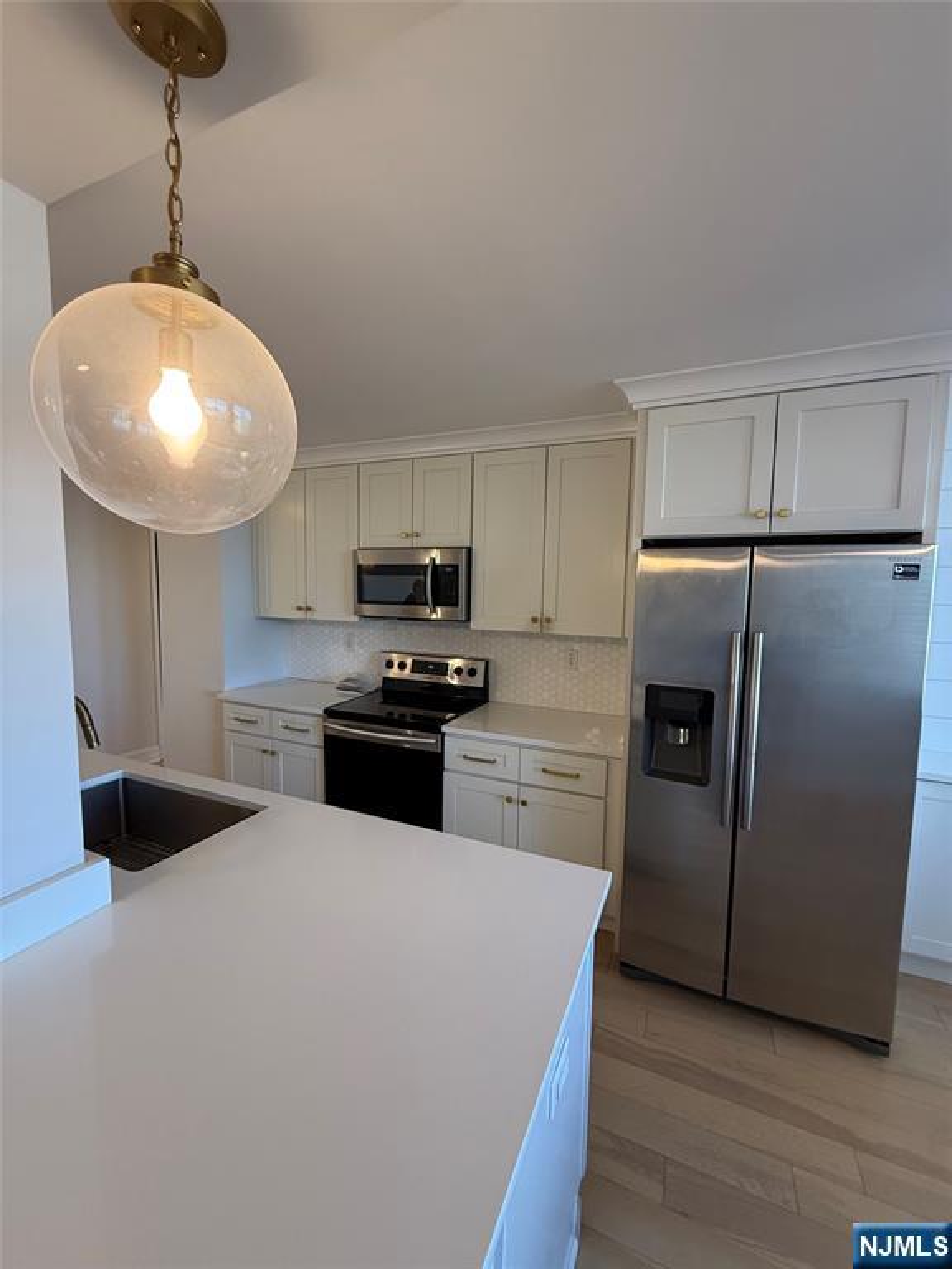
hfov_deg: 85.7
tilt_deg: -3.5
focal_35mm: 14
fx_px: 513
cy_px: 634
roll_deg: -0.8
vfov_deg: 102.1
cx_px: 476
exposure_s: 1/120
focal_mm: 2.22
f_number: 2.2
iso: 200
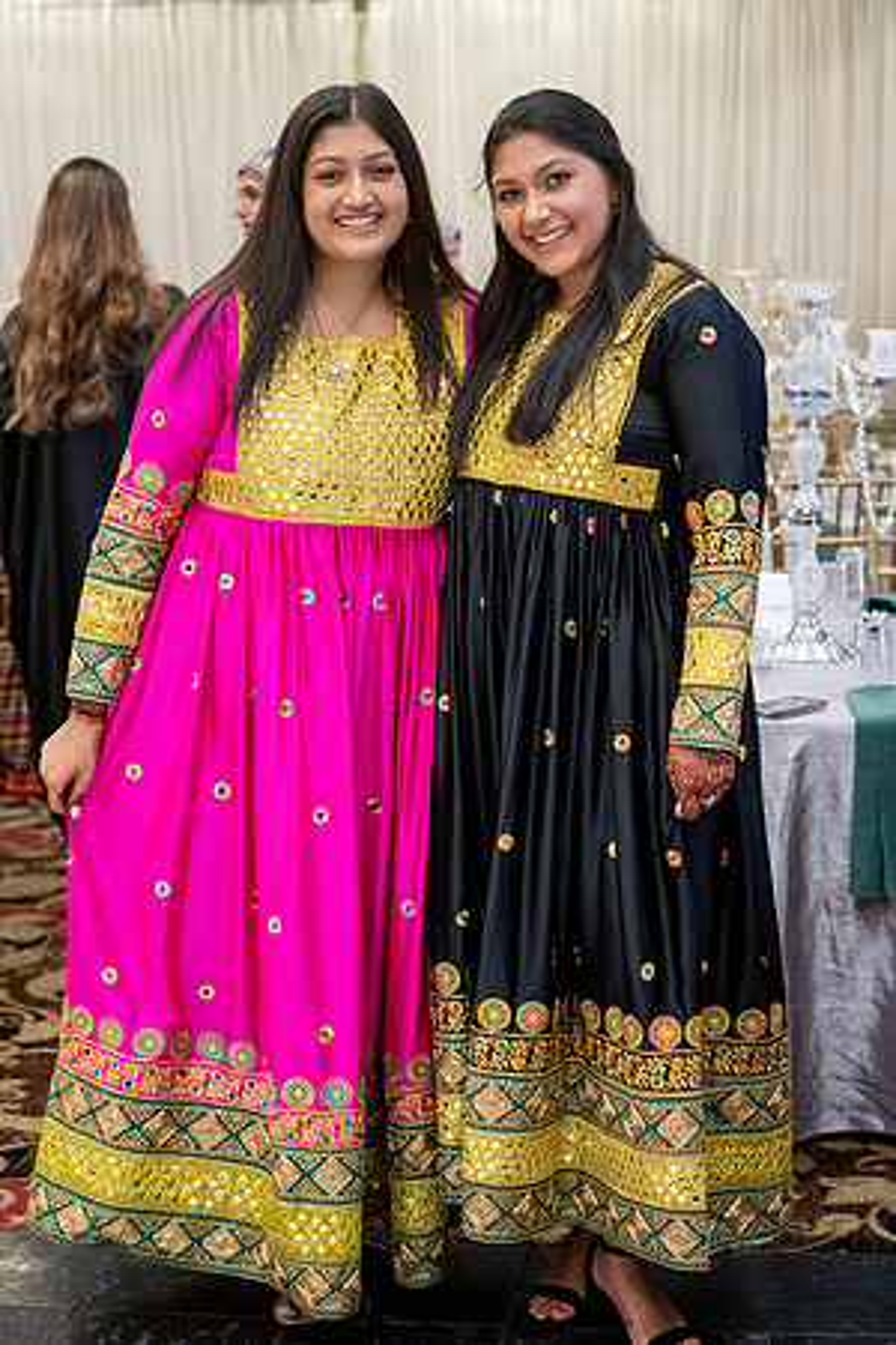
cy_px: 672
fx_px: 2613
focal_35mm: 70
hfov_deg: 19.5
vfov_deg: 28.8
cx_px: 448
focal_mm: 70
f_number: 4
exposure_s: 1/100
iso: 10000
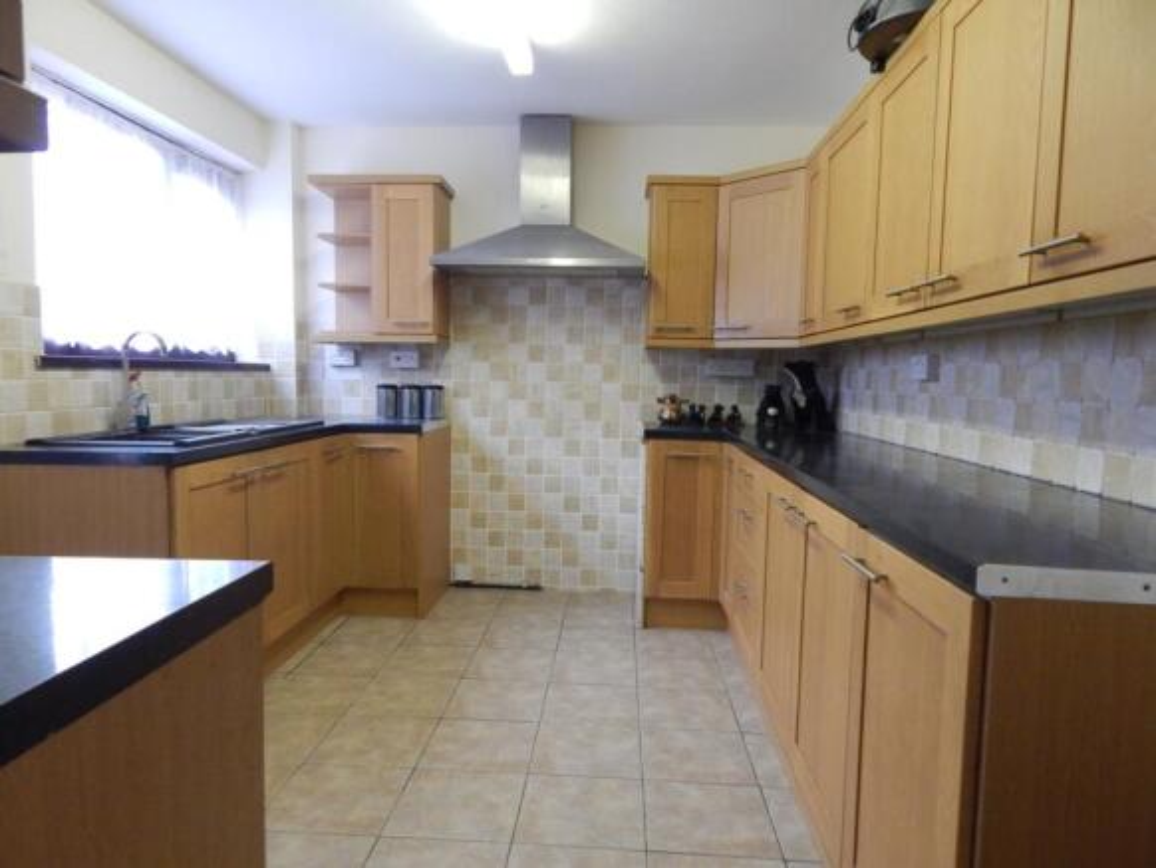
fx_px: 735
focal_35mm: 22
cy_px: 434
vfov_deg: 61.1
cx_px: 578
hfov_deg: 76.4
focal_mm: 4
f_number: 3
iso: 400
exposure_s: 1/30
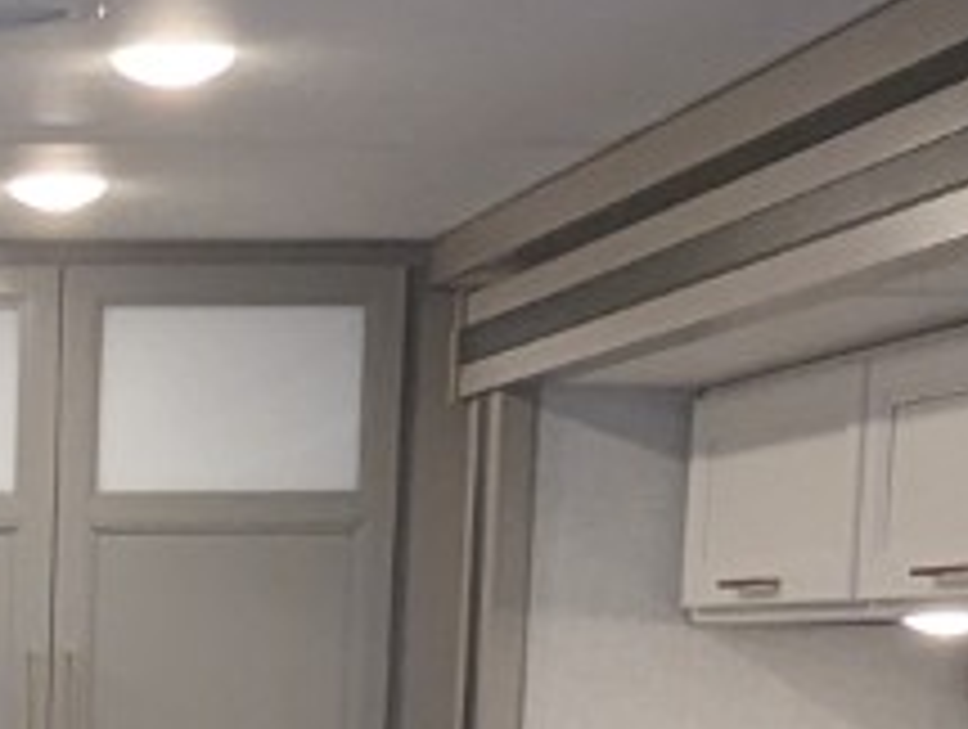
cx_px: -407
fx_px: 2913
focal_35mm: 104
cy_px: 1228
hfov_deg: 17.3
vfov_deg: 13.1
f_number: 2.2
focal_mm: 2.35
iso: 178
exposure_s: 1/110
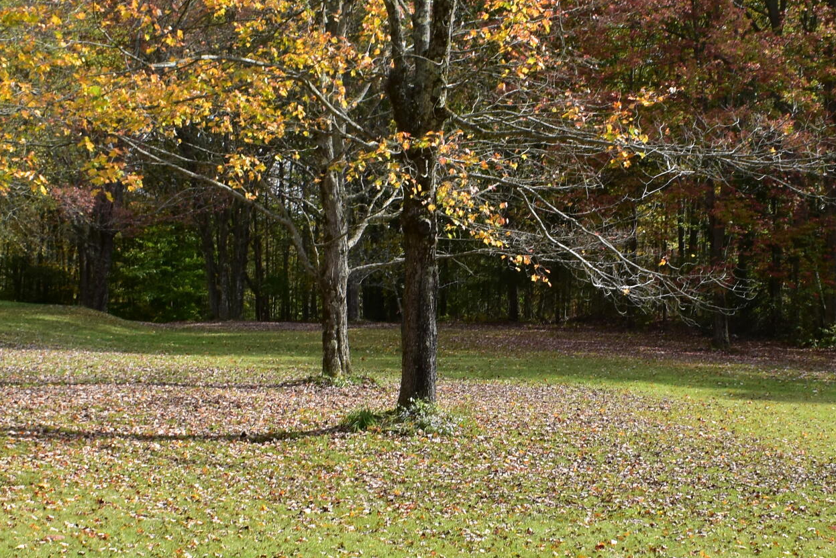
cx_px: 464
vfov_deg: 20.8
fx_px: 1510
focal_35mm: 65
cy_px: 380
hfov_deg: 30.9
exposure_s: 1/320
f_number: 10
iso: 400
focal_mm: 18
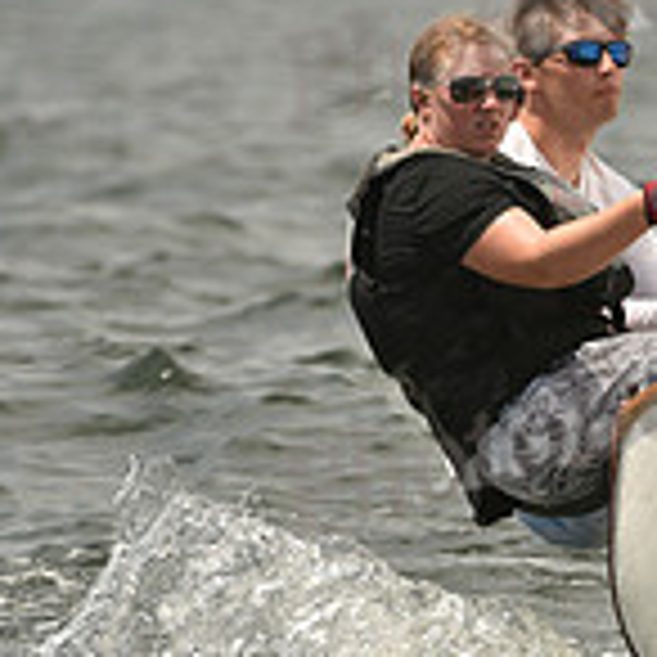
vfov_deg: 1.3
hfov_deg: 1.3
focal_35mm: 1355
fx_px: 29096
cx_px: 1152
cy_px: 592
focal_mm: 400
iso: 320
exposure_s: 1/1250
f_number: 8
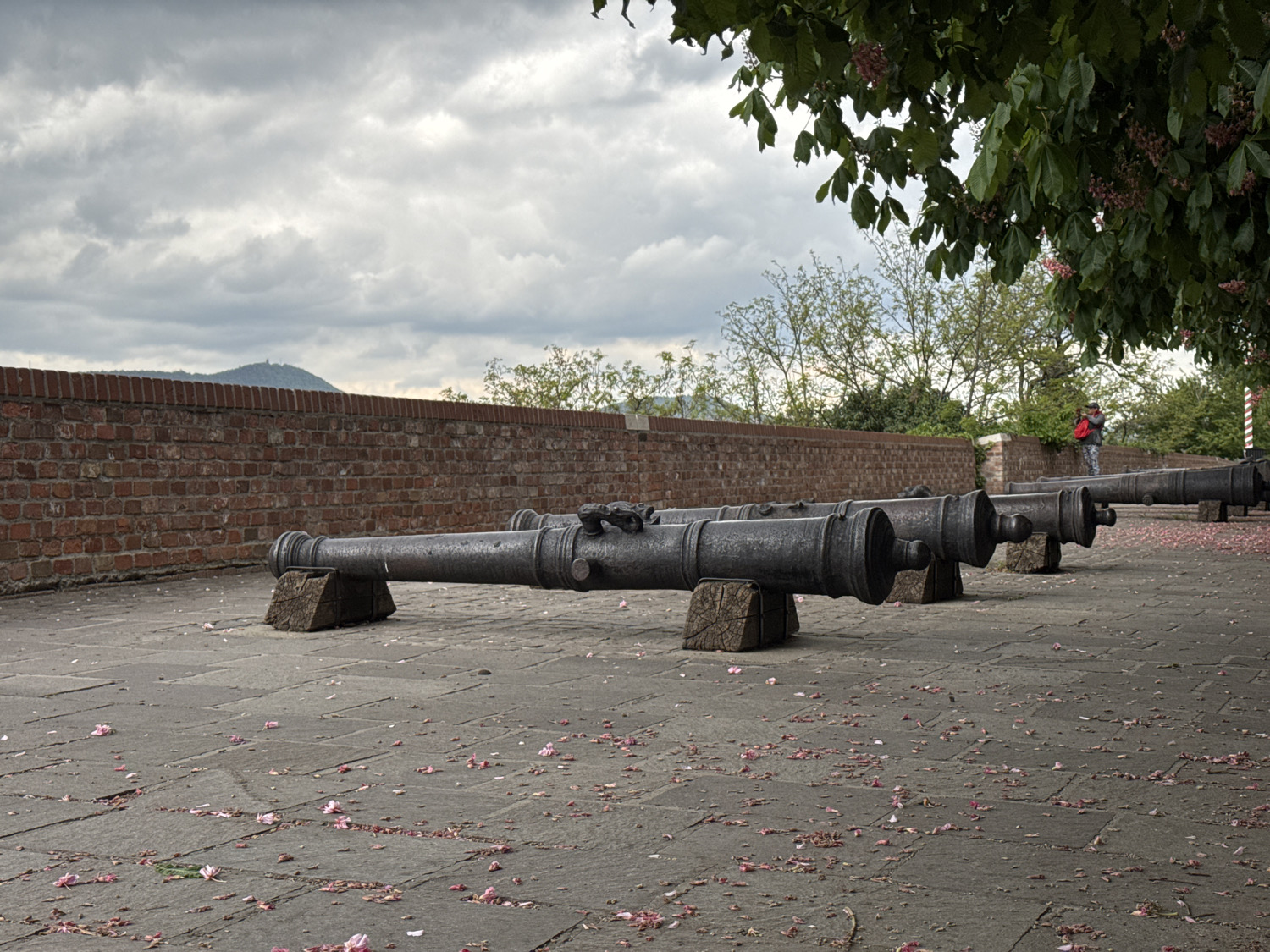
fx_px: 1761
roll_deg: +1.3
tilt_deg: +0.8
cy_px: 476
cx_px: 635
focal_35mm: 48
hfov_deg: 39.7
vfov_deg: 30.3
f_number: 1.78
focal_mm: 6.76
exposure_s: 1/2959
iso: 64
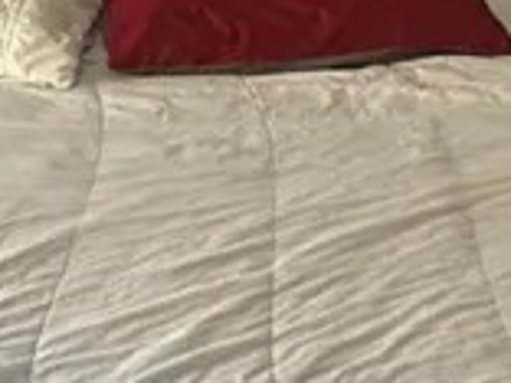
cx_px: 161
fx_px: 1358
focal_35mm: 92
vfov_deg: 15.6
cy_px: -36
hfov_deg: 21.2
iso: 640
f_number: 2.2
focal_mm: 2.22
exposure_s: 1/60
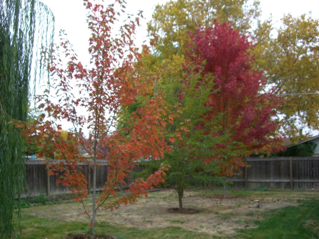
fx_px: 350
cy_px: 120
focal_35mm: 38
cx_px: 160
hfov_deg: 49.0
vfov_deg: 37.7
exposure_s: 1/125
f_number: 2.8
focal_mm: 7.9
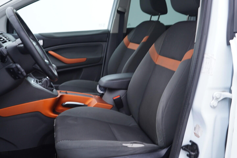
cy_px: 79
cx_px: 118
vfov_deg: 36.9
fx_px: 237
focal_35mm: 36
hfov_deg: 53.1
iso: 125
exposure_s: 1/40
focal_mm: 24
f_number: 2.8
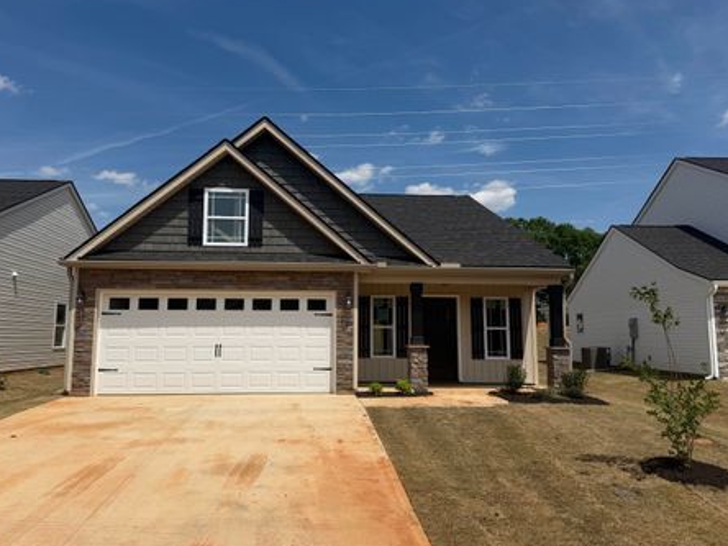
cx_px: 343
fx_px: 568
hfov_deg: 65.3
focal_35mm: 27
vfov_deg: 51.3
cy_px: 262
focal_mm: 6.76
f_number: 1.78
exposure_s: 1/9091
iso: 80
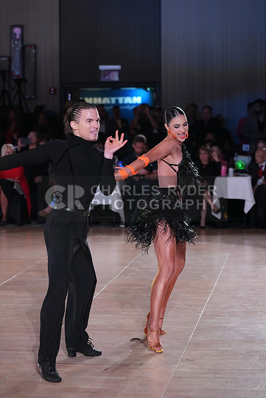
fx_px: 1163
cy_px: 199
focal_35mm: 105
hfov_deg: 13.0
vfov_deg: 19.5
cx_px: 133
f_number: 4
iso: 4000
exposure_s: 1/500
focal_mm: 105
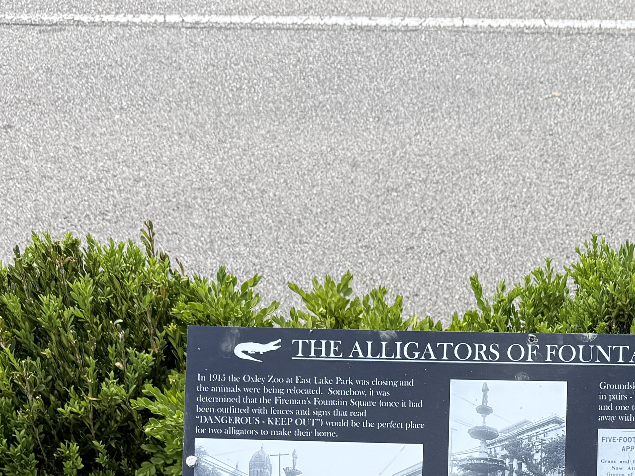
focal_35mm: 77
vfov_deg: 17.0
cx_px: 581
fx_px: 1412
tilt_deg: -39.9
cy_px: 752
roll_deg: -1.0
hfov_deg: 24.5
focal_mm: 6.76
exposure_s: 1/822
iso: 80
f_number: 1.78
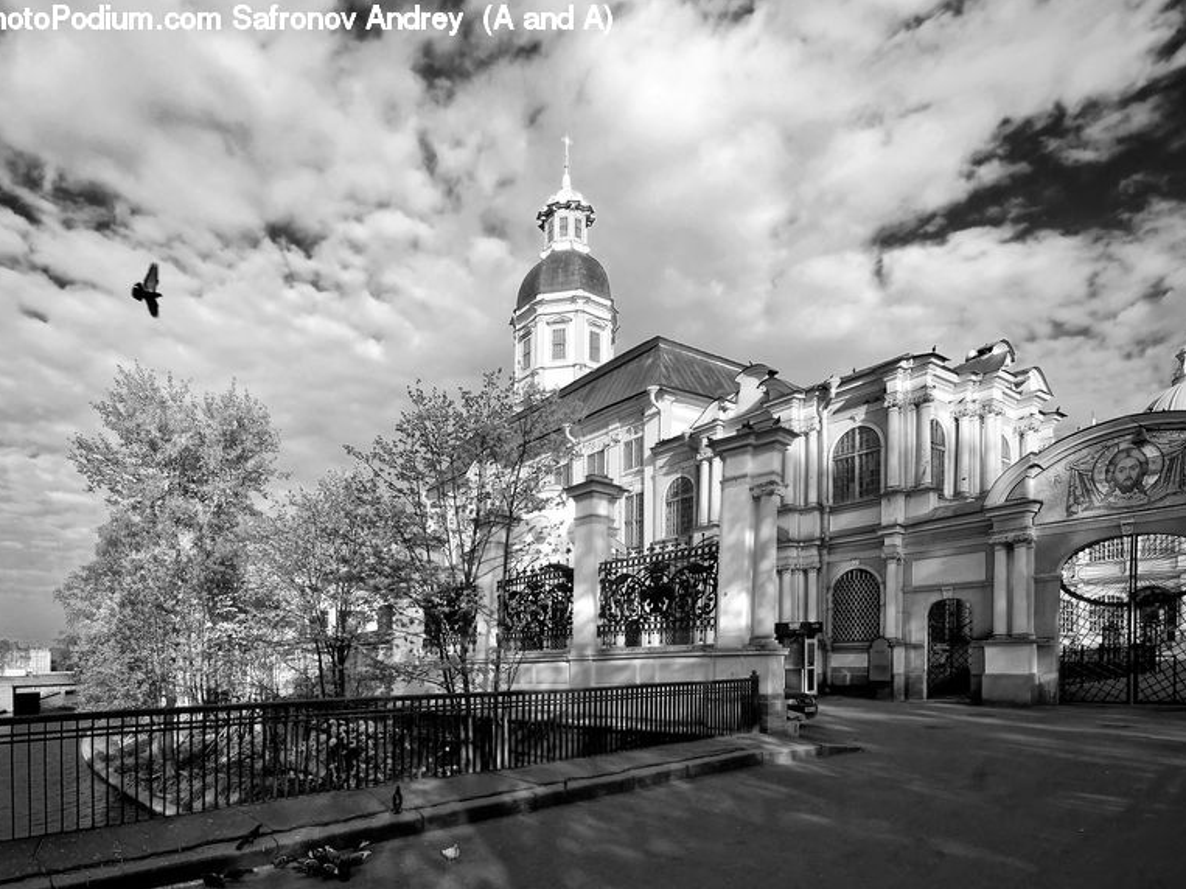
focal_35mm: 17
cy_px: 447
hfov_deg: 90.7
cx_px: 527
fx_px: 582
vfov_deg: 74.7
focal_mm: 10
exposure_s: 1/250
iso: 100
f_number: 10
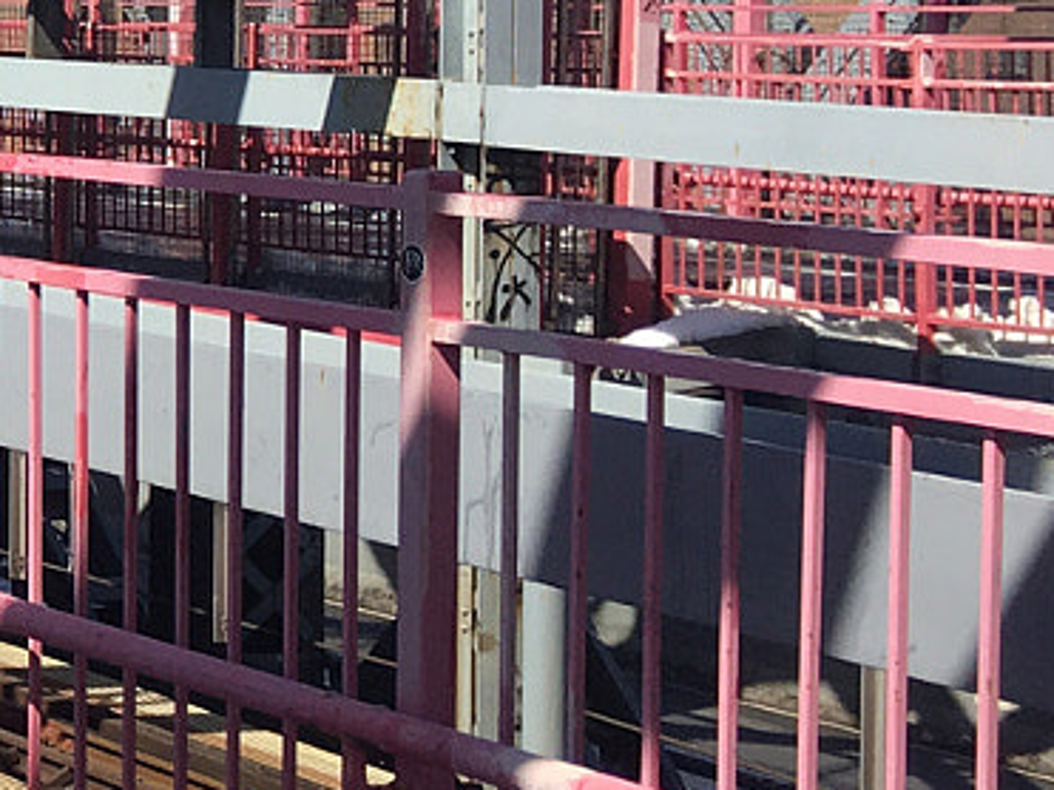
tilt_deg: -4.1
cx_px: -1139
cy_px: 139
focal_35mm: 125
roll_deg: -0.4
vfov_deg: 11.8
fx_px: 3805
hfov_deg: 13.3
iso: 25
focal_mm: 4.15
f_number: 2.2
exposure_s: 1/1425
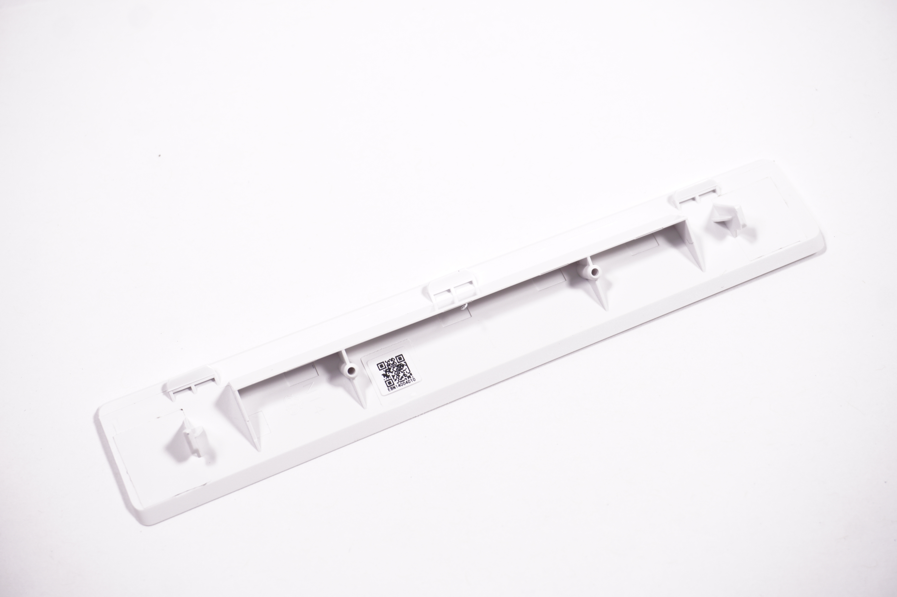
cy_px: 298
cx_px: 448
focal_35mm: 58
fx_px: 1456
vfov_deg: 23.1
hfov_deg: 34.2
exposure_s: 1/80
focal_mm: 39
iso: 320
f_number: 5.6
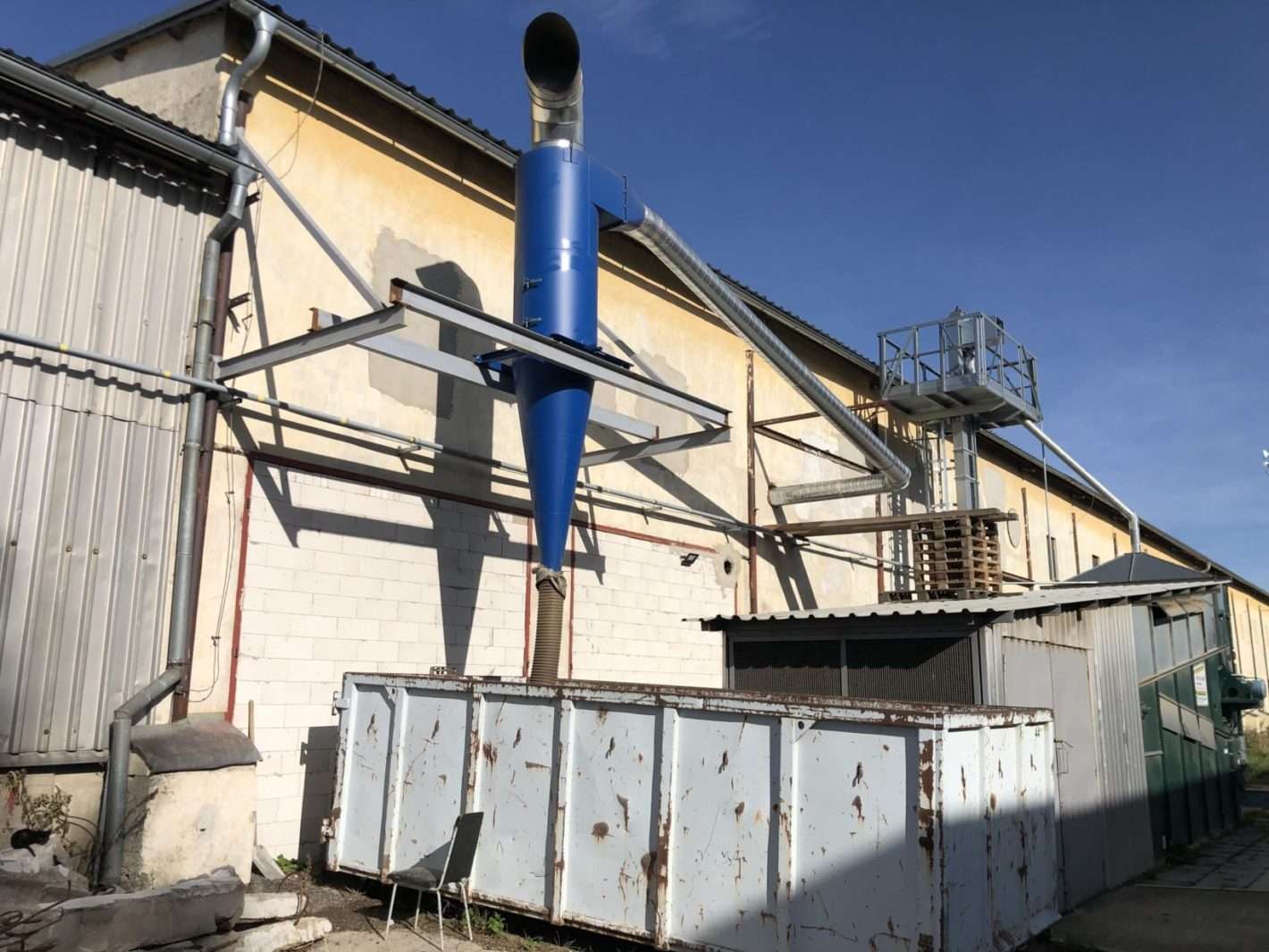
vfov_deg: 49.7
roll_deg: -0.8
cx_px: 634
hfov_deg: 63.4
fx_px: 1026
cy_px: 476
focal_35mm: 28
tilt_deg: +13.1
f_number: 1.8
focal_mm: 4
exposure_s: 1/4000
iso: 20
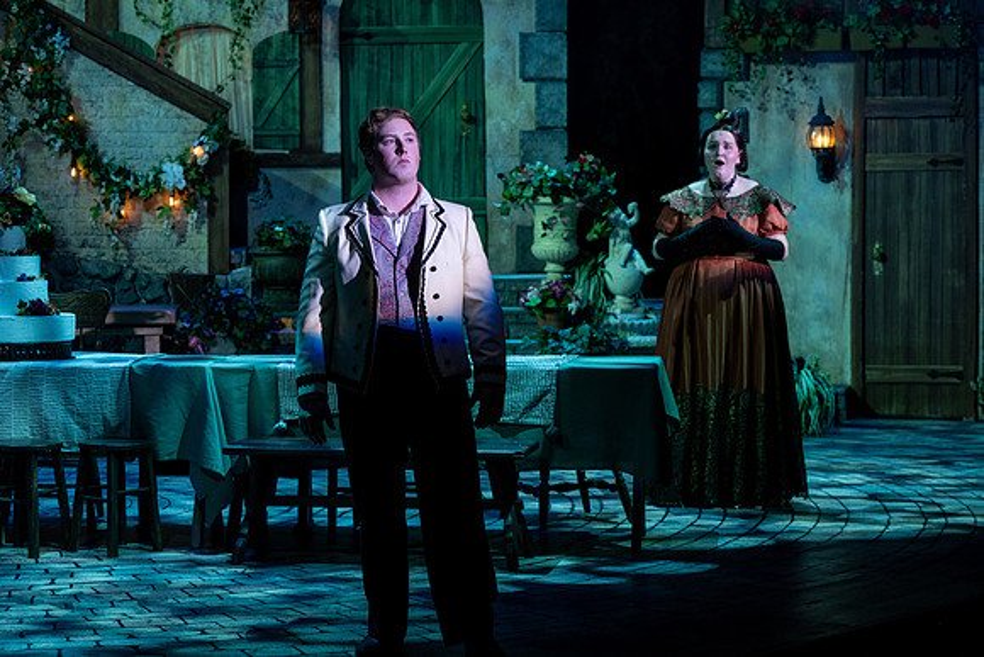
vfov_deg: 14.1
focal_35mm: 97
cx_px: 492
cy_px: 328
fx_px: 2652
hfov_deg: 21.0
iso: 1000
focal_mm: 97
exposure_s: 1/160
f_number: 5.6
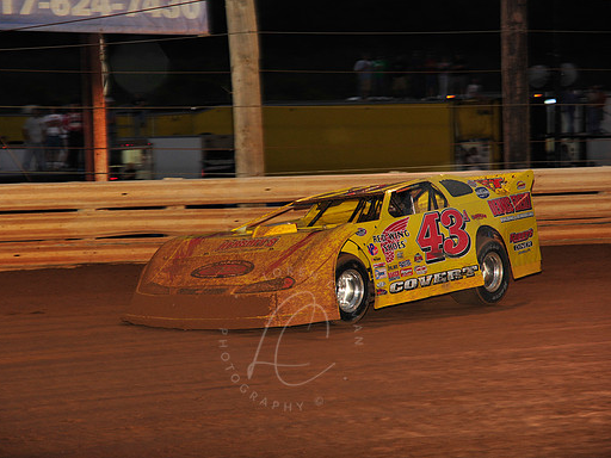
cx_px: 290
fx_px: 2789
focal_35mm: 158
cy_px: 229
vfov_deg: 9.4
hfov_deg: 12.5
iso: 800
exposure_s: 1/320
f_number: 6.3
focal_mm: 145
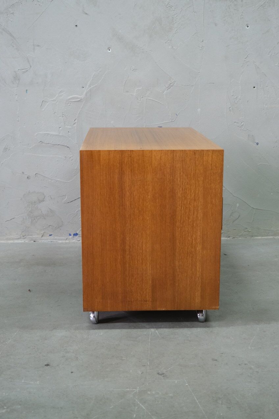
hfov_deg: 29.2
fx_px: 535
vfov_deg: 42.7
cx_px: 140
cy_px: 210
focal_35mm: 46
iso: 2500
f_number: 4
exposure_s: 1/45
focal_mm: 30.8
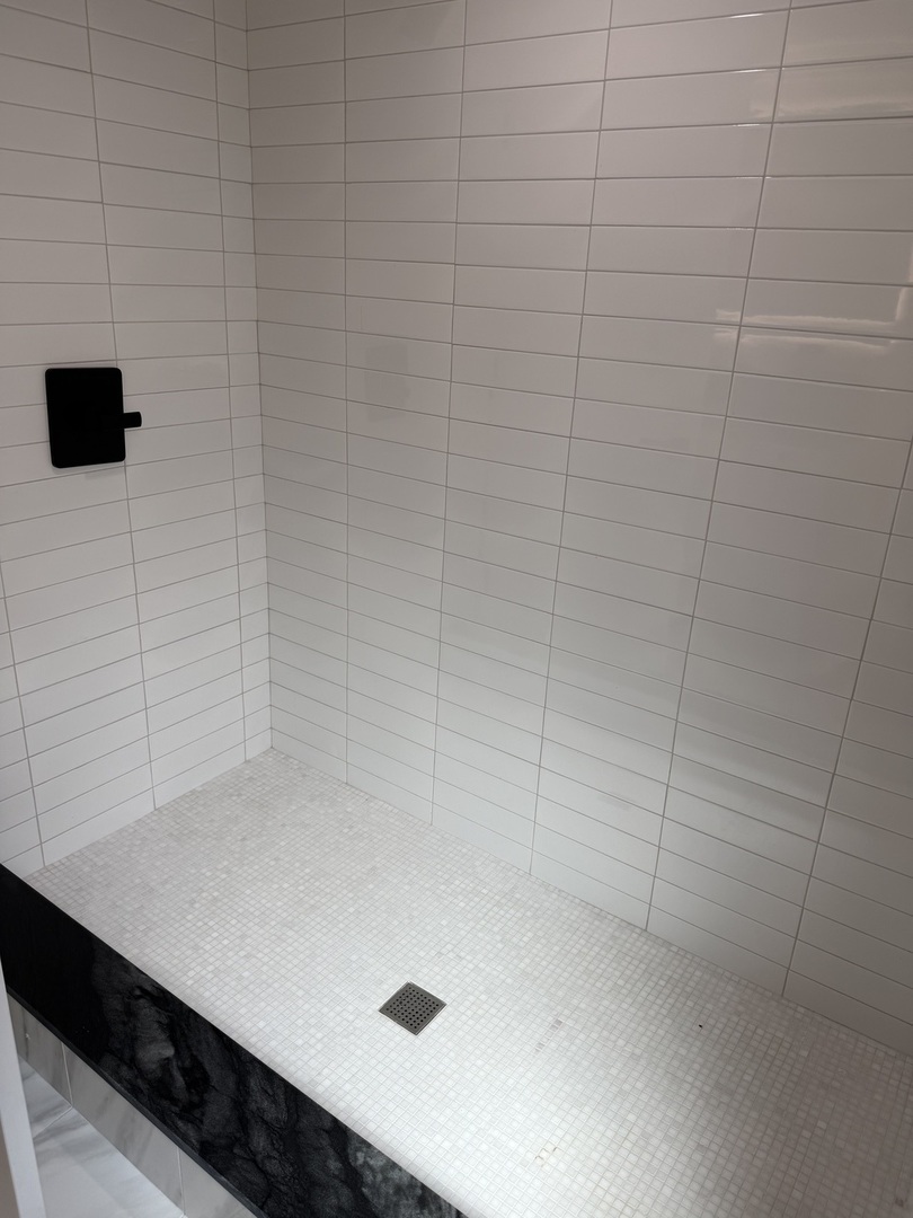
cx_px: 456
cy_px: 609
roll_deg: -2.9
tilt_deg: -19.0
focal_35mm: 24
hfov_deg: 56.8
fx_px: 844
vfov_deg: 71.6
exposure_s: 1/180
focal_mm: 6.76
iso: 64
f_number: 1.78
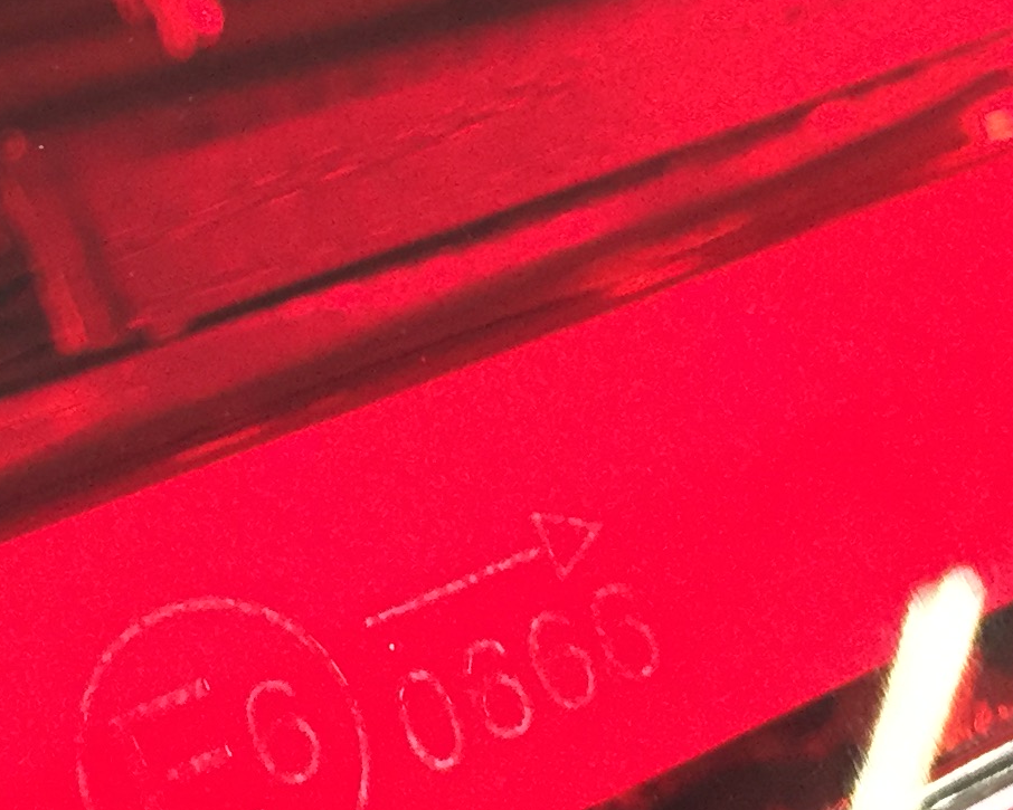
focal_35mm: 102
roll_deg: -1.7
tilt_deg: -18.1
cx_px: 368
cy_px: 109
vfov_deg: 15.0
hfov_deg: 18.8
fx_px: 3058
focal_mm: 4.15
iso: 250
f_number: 2.2
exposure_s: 1/33
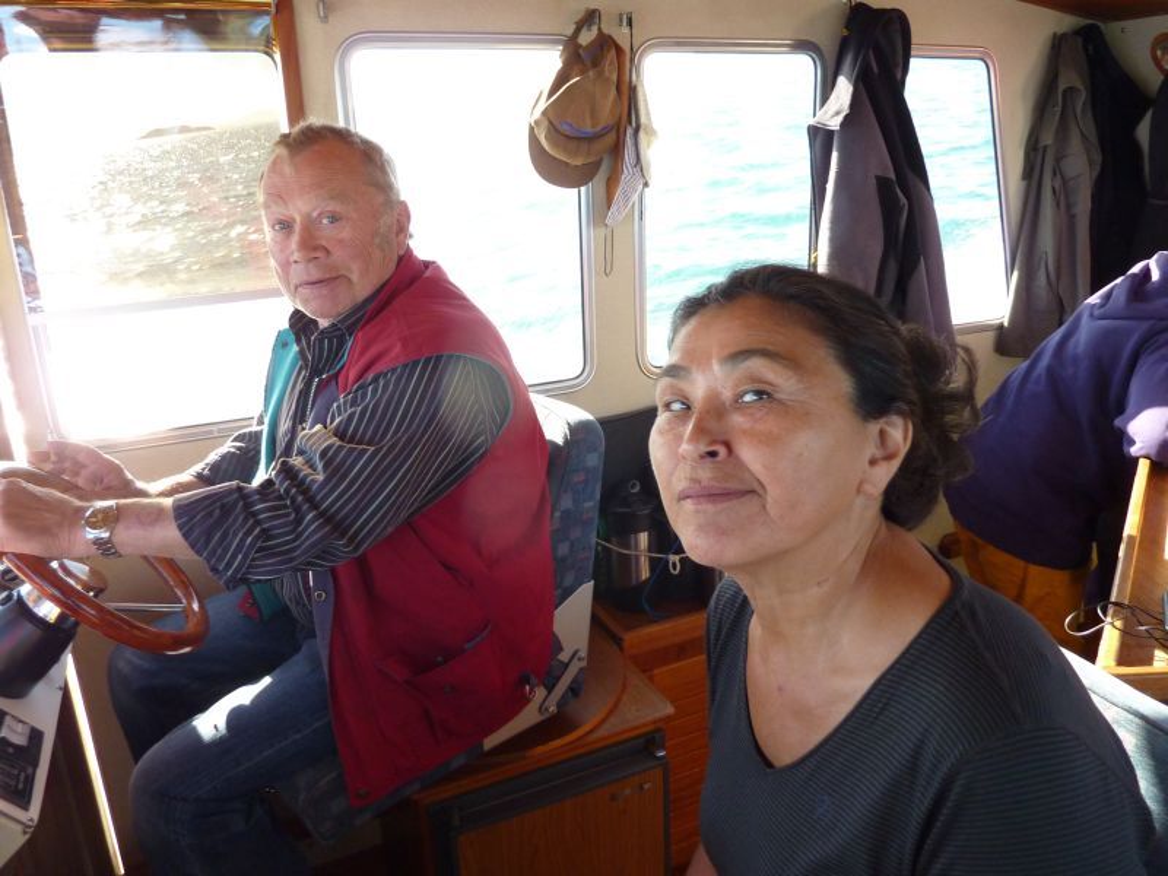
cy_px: 438
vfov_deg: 54.9
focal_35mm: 25
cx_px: 584
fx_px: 844
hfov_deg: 69.4
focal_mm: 4.1
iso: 160
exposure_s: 1/100
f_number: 3.3
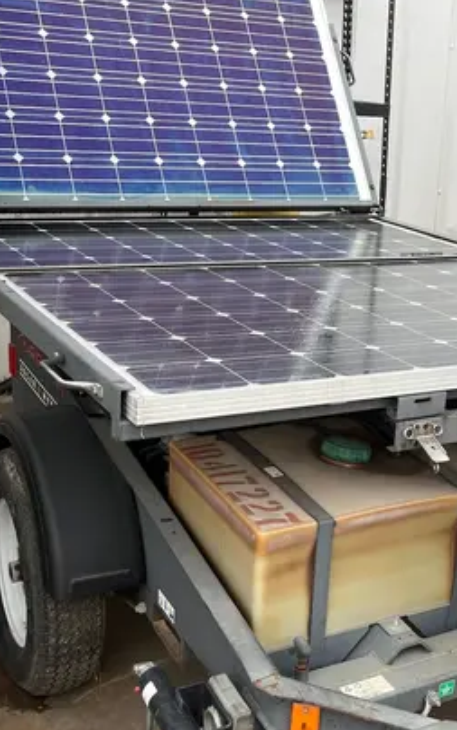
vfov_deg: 40.3
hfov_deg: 25.2
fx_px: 995
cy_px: 366
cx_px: 397
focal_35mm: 50
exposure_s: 1/125
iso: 32
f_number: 1.6
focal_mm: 5.1
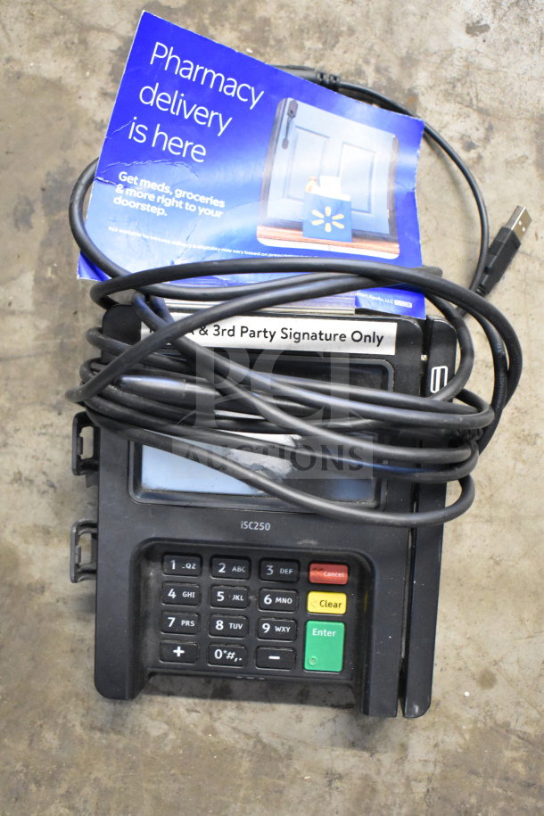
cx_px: 272
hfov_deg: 30.8
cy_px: 408
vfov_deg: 45.0
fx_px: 986
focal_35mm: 44
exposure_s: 1/50
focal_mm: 29
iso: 7200
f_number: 4.2
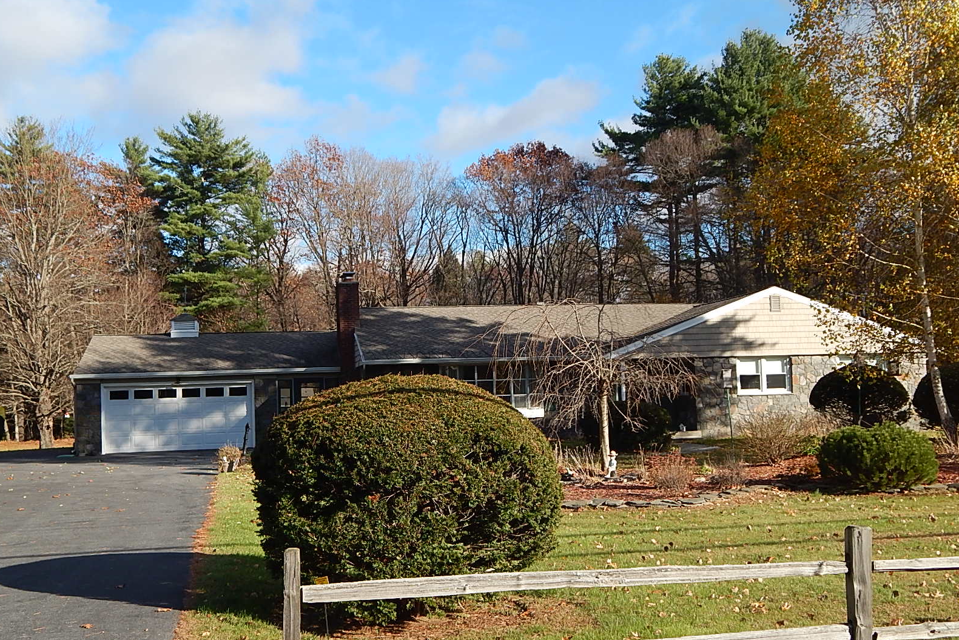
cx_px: 478
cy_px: 342
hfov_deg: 48.5
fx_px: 1065
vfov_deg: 33.4
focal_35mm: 40
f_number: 3.4
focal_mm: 6.8
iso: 125
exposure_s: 1/800
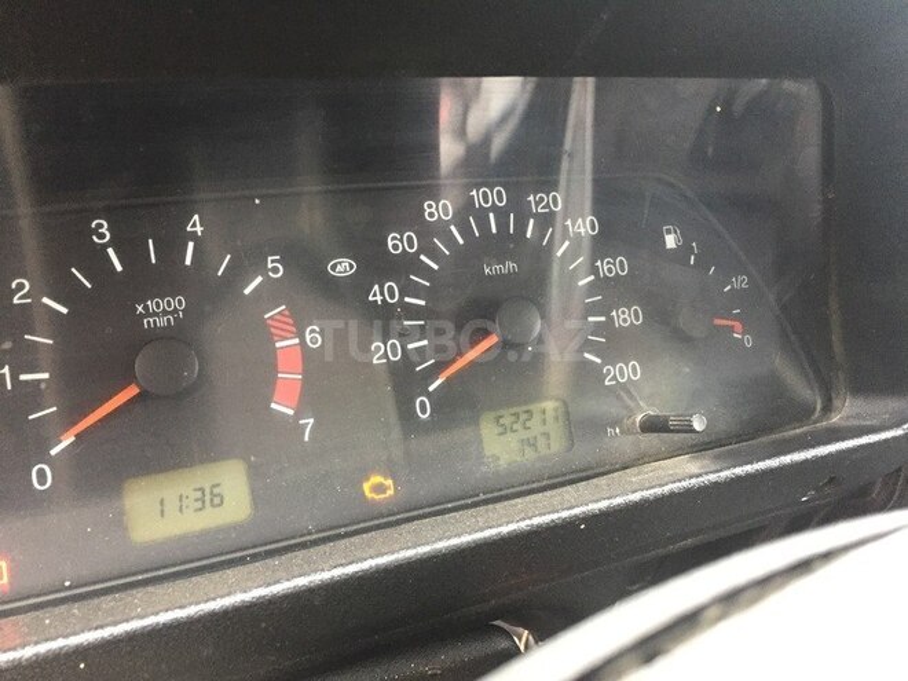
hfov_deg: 61.7
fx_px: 761
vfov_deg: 48.2
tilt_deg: -30.5
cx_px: 454
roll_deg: -3.7
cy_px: 340
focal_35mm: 29
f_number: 2.2
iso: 250
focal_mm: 4.15
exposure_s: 1/20
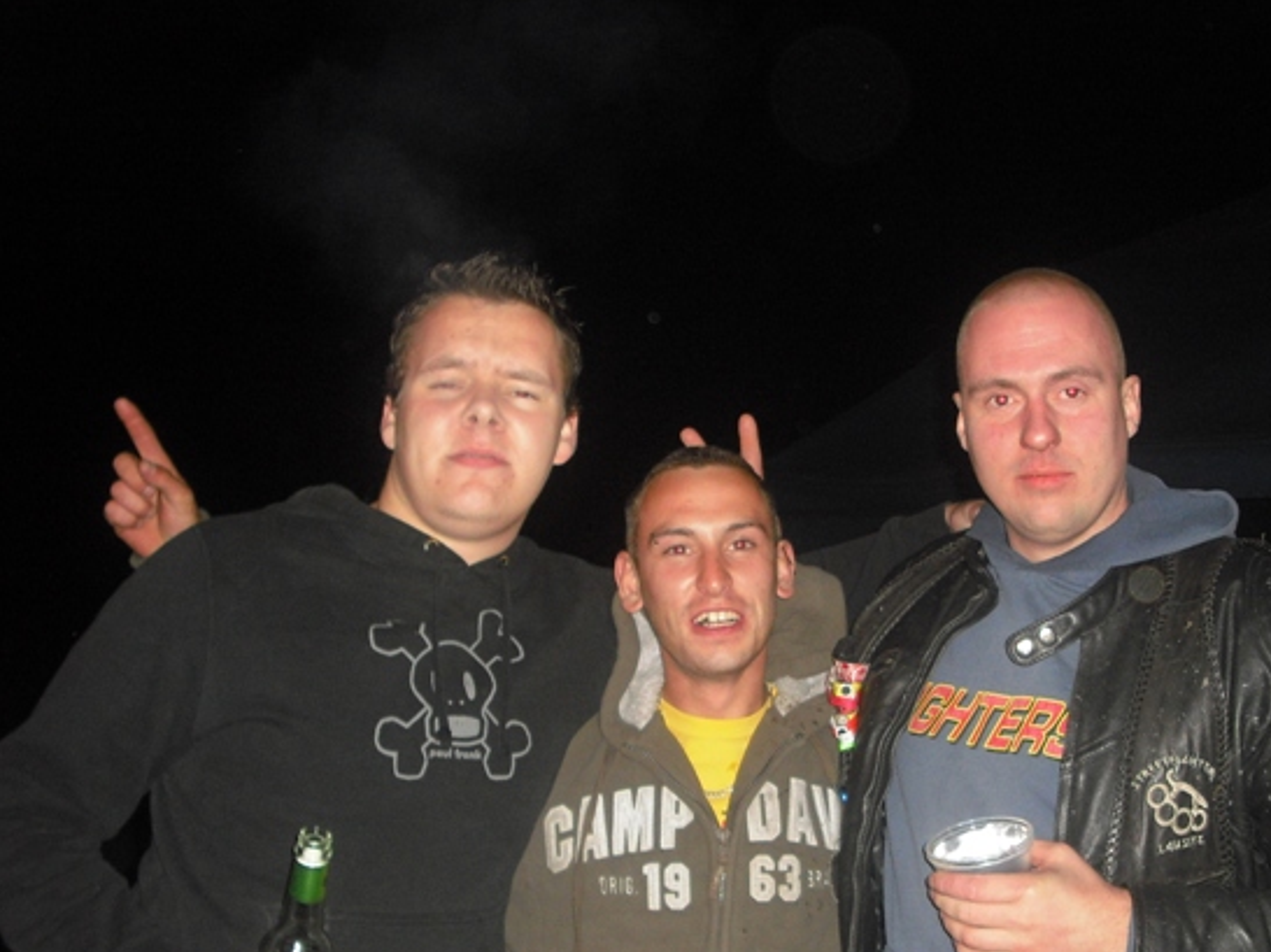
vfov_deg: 29.5
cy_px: 594
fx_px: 1798
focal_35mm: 49
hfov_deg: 38.7
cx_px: 791
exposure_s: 1/60
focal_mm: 6.2
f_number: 2.8
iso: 200
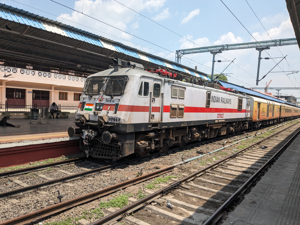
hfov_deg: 65.3
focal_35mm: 27
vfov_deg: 51.4
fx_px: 234
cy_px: 112
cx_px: 150
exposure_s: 1/2924
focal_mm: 4.38
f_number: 1.73
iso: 62
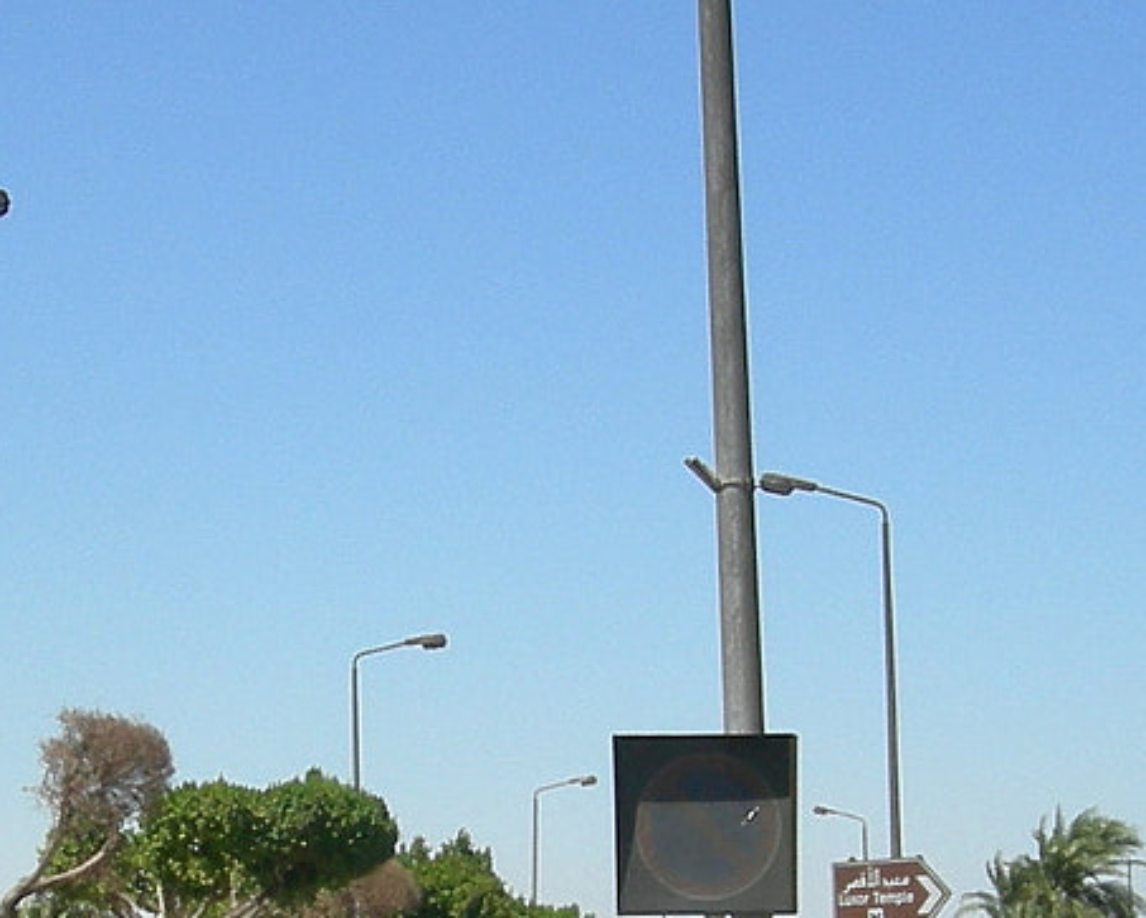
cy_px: 807
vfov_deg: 12.4
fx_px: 4208
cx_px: 357
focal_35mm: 124
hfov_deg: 15.5
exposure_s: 1/263
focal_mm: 7.5
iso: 64
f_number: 6.8
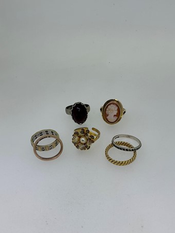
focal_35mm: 31
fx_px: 209
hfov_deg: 45.4
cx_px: 88
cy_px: 121
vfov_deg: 58.3
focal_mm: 3
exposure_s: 1/253
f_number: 1.8
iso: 25
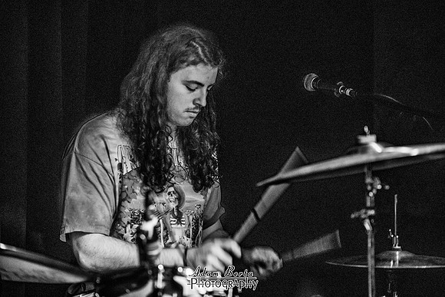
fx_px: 1360
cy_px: 148
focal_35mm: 110
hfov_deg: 18.6
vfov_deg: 12.5
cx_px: 222
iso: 3200
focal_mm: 110
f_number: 2.8
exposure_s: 1/50
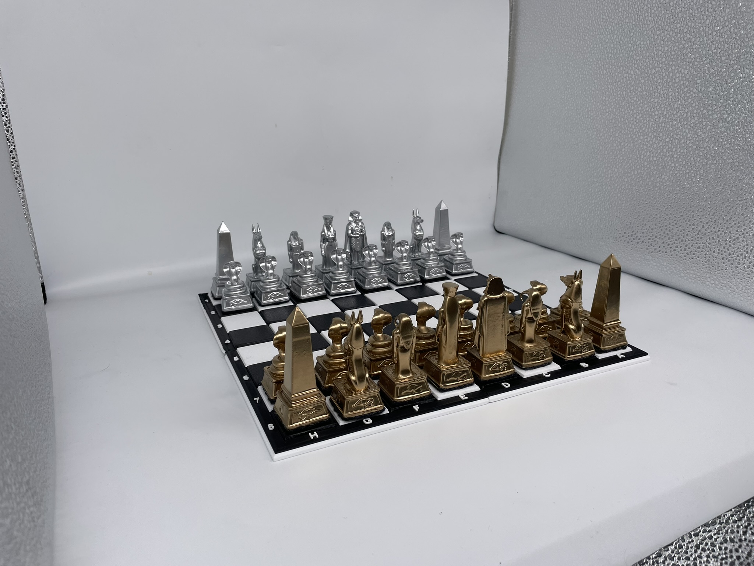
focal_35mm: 26
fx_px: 566
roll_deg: -0.1
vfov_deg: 53.1
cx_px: 377
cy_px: 283
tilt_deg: -17.0
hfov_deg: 67.3
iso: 32
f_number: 1.6
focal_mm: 4.2
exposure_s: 1/1595
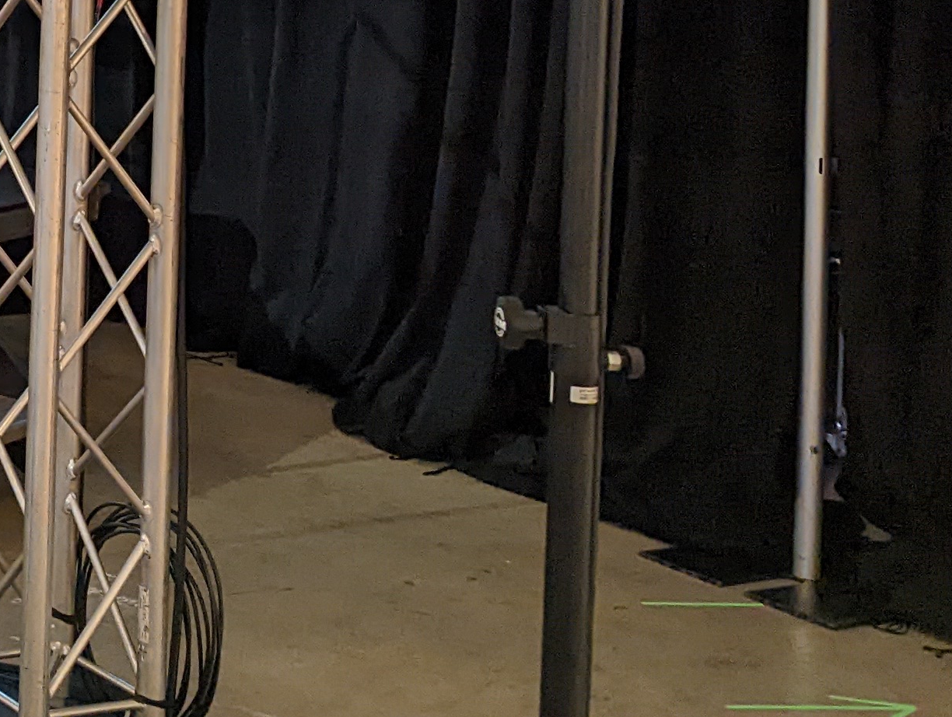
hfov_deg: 20.3
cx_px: -550
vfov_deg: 17.6
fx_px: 2204
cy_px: -156
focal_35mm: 80
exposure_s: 1/180
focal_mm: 6.81
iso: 316
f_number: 1.85
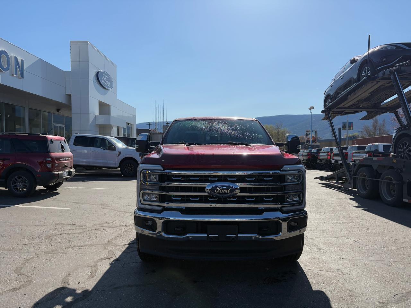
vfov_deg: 53.1
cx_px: 206
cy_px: 154
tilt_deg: -1.0
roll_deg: +0.1
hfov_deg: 67.3
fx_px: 309
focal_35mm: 26
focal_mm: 5.96
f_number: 1.6
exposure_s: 1/6329
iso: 50
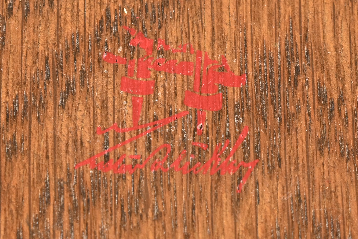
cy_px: 120
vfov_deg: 19.5
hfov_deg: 28.8
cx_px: 179
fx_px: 696
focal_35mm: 70
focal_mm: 70
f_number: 5.6
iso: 800
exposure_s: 1/60
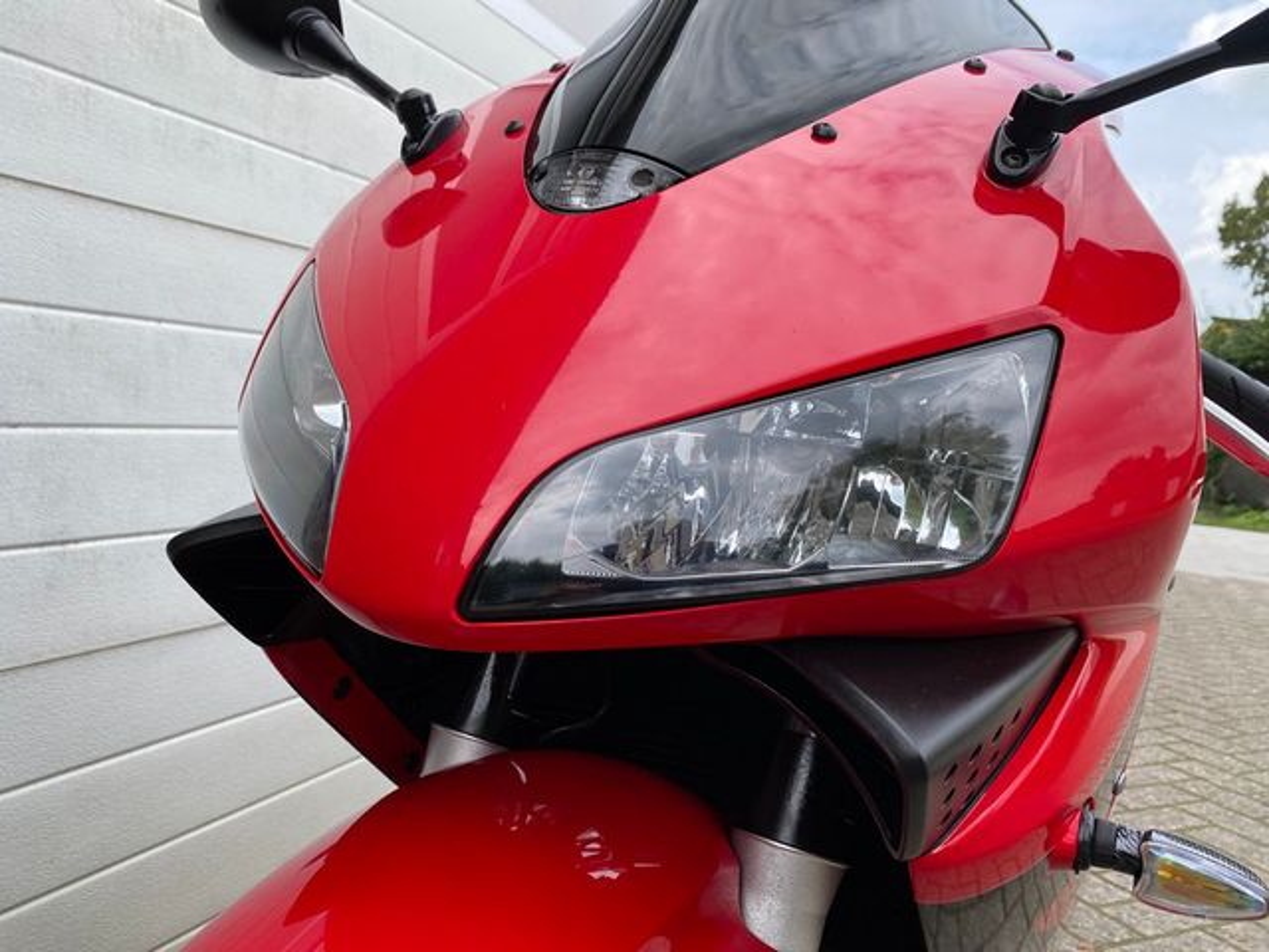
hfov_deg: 67.3
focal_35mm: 26
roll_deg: -1.0
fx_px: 953
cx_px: 634
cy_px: 476
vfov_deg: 53.1
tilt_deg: -3.3
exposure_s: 1/582
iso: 32
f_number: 1.8
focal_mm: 4.25
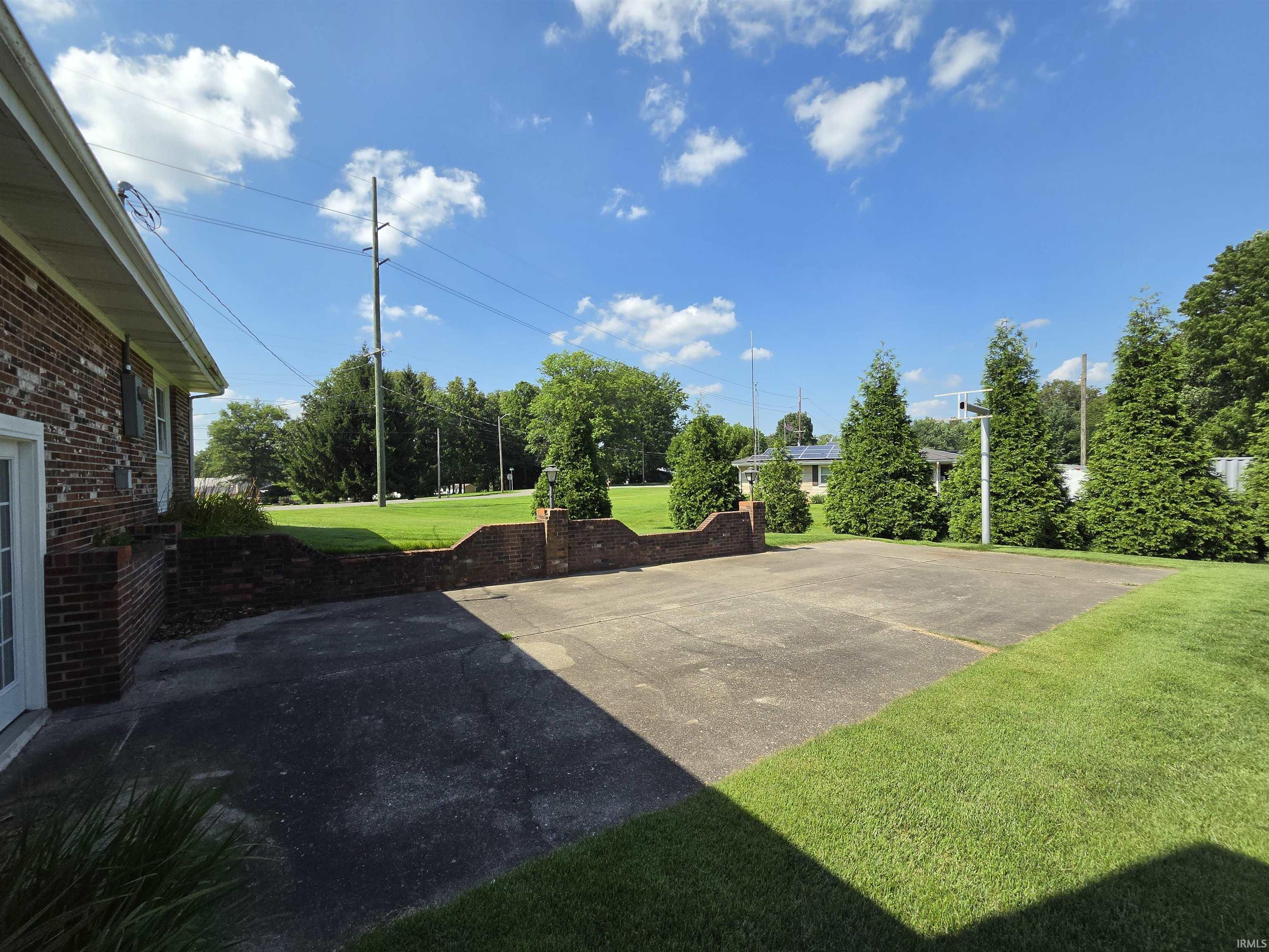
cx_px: 634
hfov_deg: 106.2
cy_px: 476
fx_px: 477
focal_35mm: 13
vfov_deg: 89.9
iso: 100
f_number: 2.2
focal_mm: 2.2
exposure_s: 1/2969
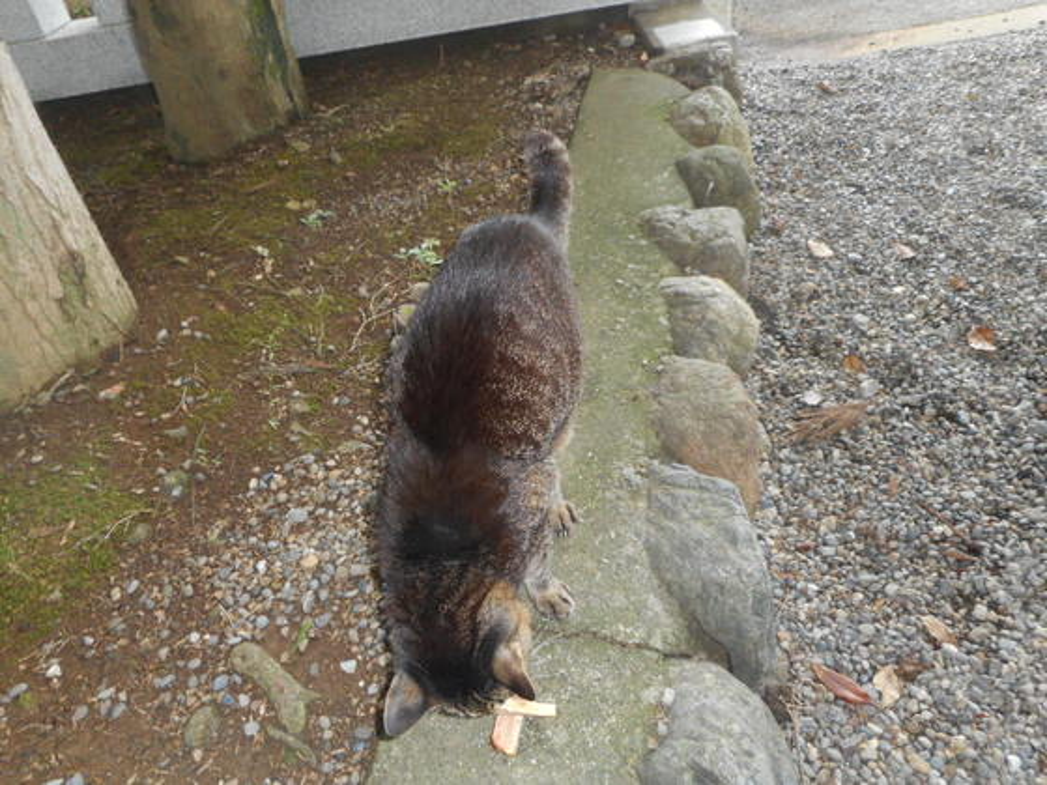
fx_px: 756
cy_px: 392
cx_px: 524
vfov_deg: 54.9
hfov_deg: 69.4
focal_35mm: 25
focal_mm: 4.5
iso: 250
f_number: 3.7
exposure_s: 1/25
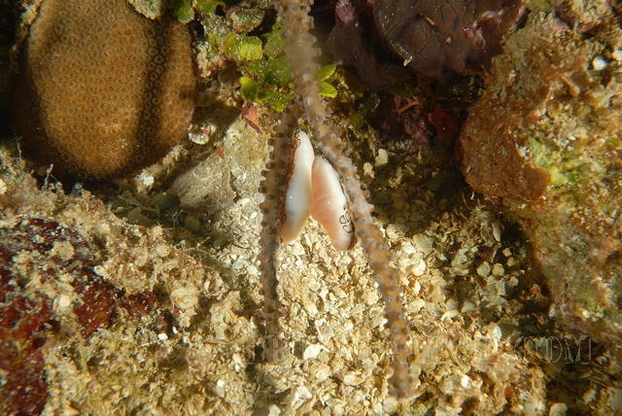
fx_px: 1816
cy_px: 208
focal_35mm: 105
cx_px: 311
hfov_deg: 19.4
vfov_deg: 13.1
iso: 100
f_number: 11
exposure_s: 1/250
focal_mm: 70
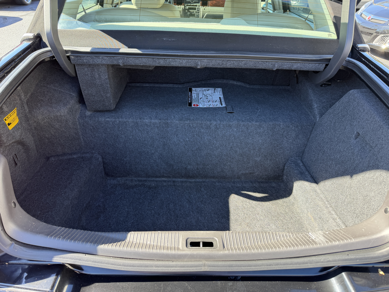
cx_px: 194
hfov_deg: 71.6
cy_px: 146
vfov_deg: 56.8
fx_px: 270
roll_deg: -3.4
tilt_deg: -34.8
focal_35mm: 24
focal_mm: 6.76
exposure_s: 1/232
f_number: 1.78
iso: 80
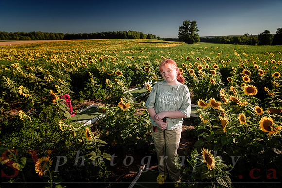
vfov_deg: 53.2
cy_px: 94
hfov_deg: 73.7
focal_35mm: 24
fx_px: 188
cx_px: 141
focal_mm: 24
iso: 64
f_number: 5
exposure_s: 1/250
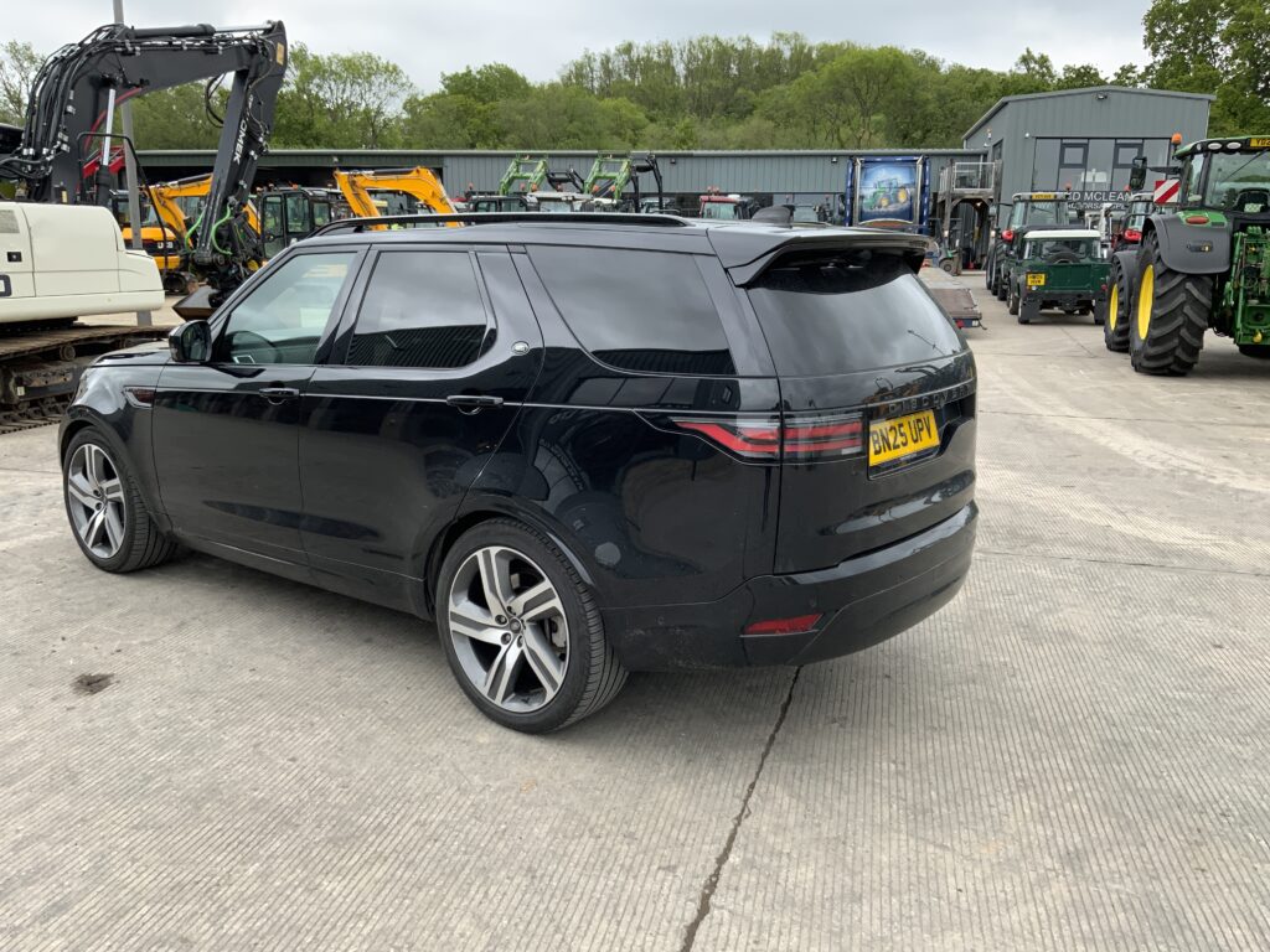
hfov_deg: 61.7
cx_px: 635
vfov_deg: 48.2
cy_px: 476
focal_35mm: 29
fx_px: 1064
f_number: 1.8
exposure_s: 1/221
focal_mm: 3
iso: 16
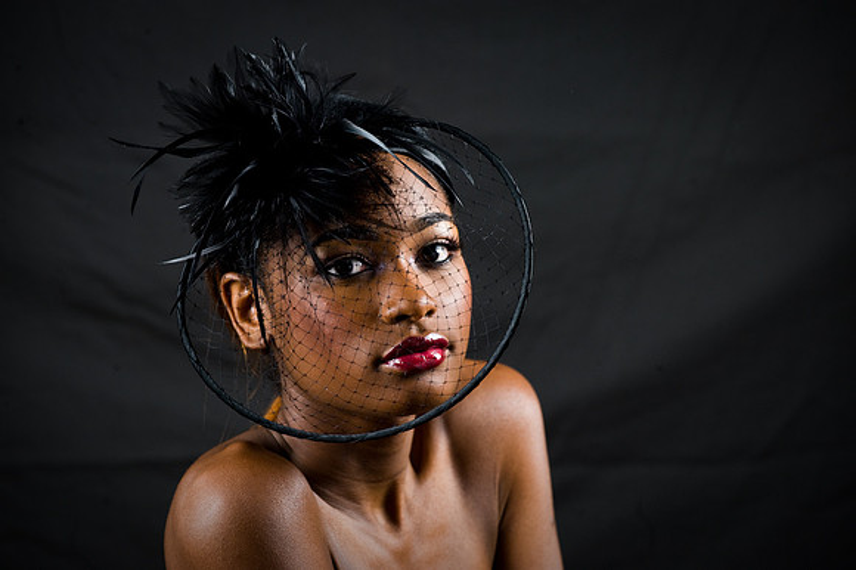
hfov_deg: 12.8
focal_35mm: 160
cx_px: 428
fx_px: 3802
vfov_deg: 8.6
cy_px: 285
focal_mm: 160
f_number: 5.6
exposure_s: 1/125
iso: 320
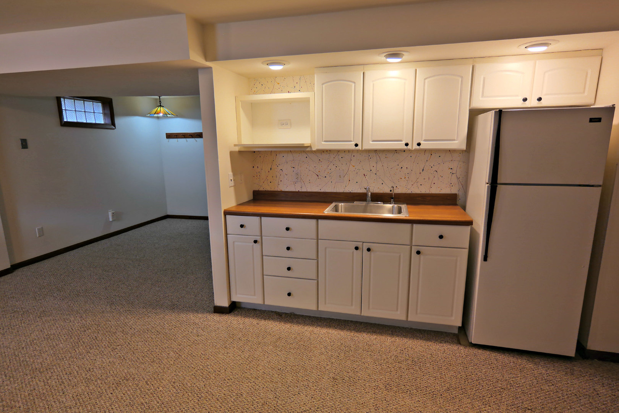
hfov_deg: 90.0
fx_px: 309
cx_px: 310
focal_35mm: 18
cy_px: 206
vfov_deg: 67.4
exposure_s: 1/60
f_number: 4
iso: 200
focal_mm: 12
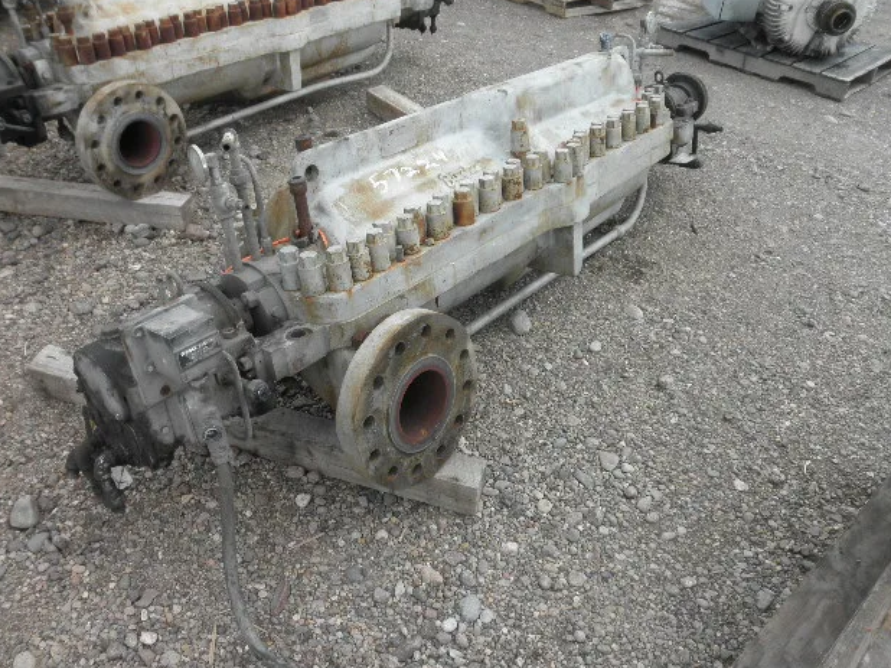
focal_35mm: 29
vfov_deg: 48.2
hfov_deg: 61.7
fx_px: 746
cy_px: 339
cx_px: 434
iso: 64
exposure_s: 1/125
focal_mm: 5
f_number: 3
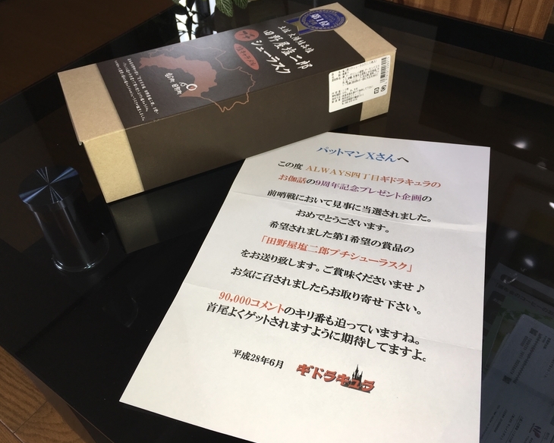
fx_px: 508
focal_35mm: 31
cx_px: 276
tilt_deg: -45.4
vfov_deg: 47.1
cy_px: 219
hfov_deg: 57.2
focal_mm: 4.15
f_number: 2.2
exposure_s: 1/38
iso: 25
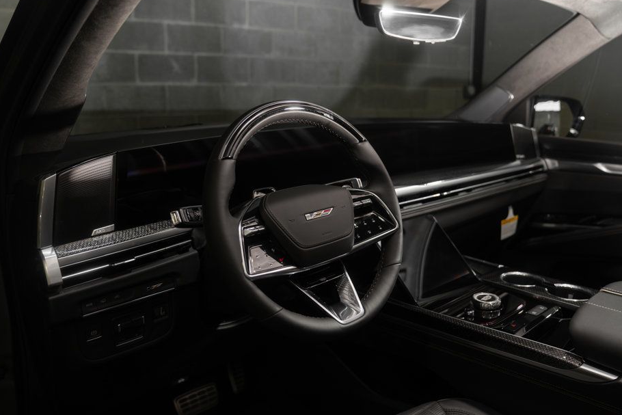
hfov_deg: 67.4
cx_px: 310
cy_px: 190
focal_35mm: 27
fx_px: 467
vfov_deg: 47.9
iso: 250
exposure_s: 1/50
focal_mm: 24
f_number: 2.8
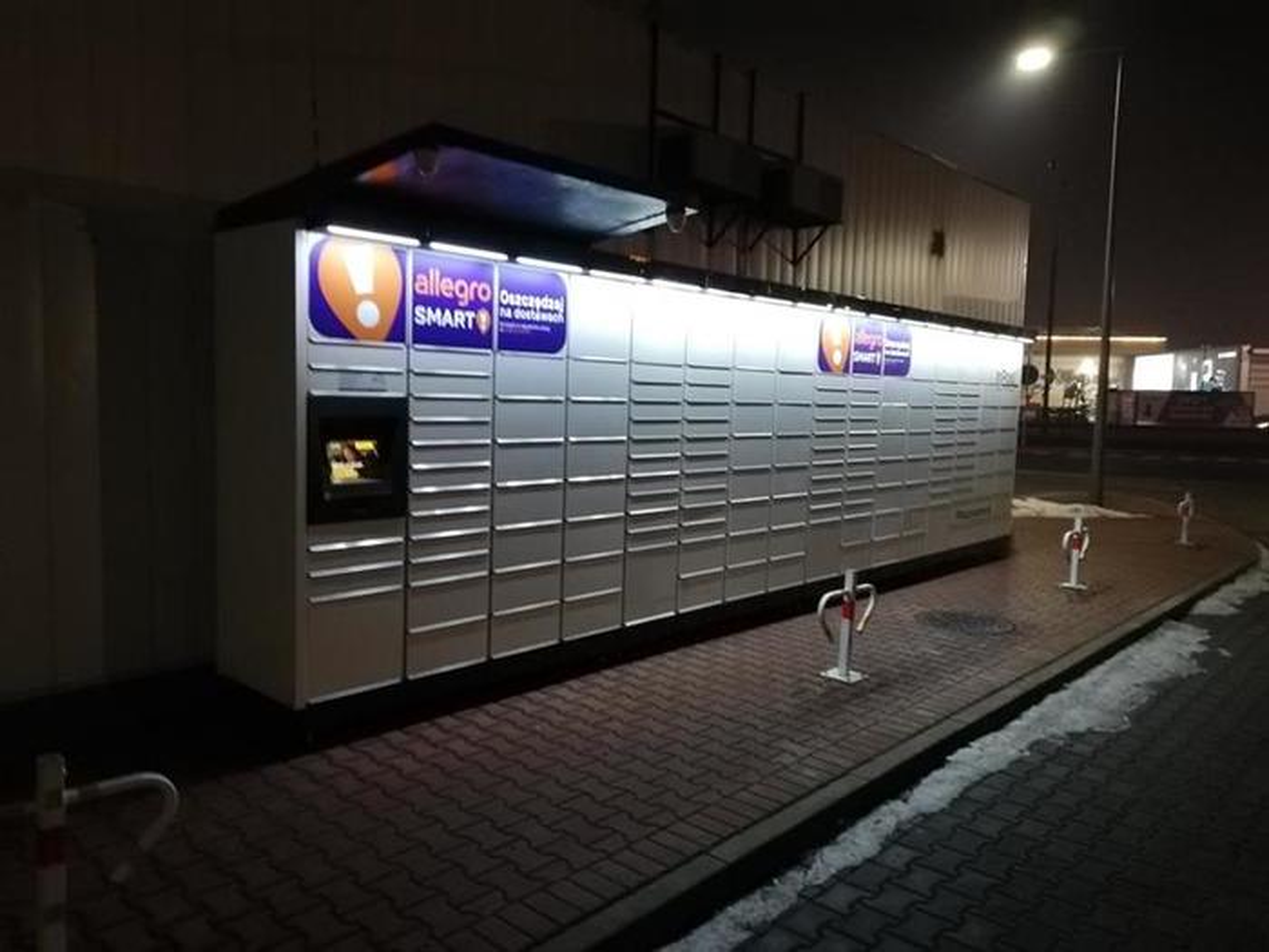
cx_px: 634
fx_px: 953
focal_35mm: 26
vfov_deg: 53.1
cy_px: 476
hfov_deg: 67.3
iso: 500
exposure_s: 1/20
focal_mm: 3.81
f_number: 2.2
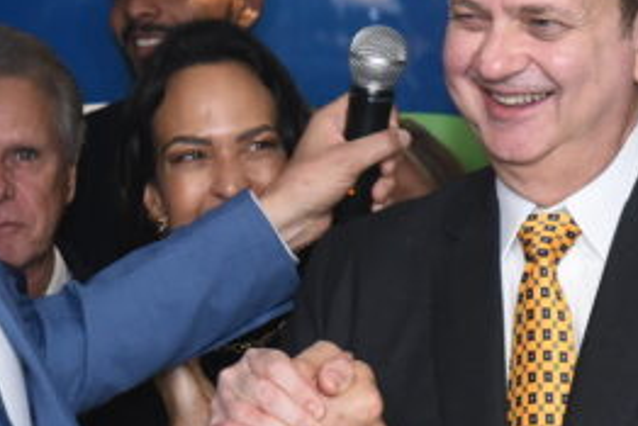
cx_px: 387
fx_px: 3227
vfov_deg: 7.6
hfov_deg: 11.3
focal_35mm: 182
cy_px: 262
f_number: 5.6
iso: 4000
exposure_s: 1/160
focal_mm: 62
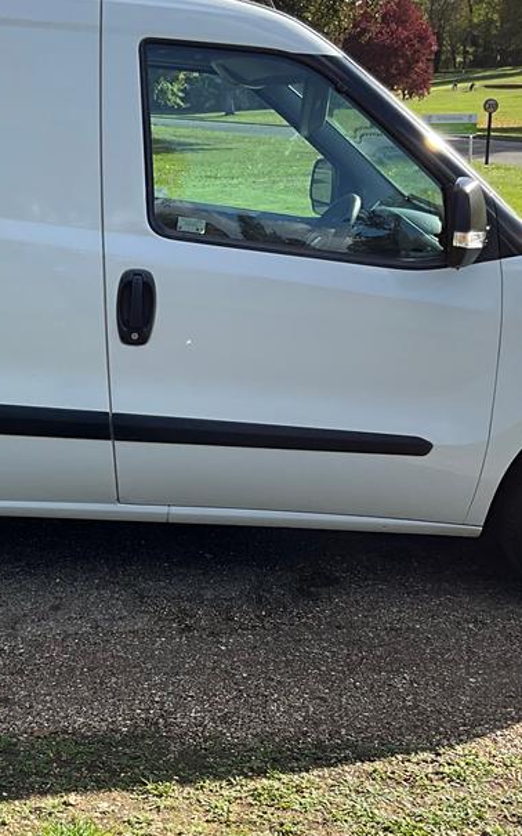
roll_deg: +0.8
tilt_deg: -15.8
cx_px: 131
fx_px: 1389
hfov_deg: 21.1
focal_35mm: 61
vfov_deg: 33.5
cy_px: 444
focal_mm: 3
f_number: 1.8
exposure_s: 1/829
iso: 25
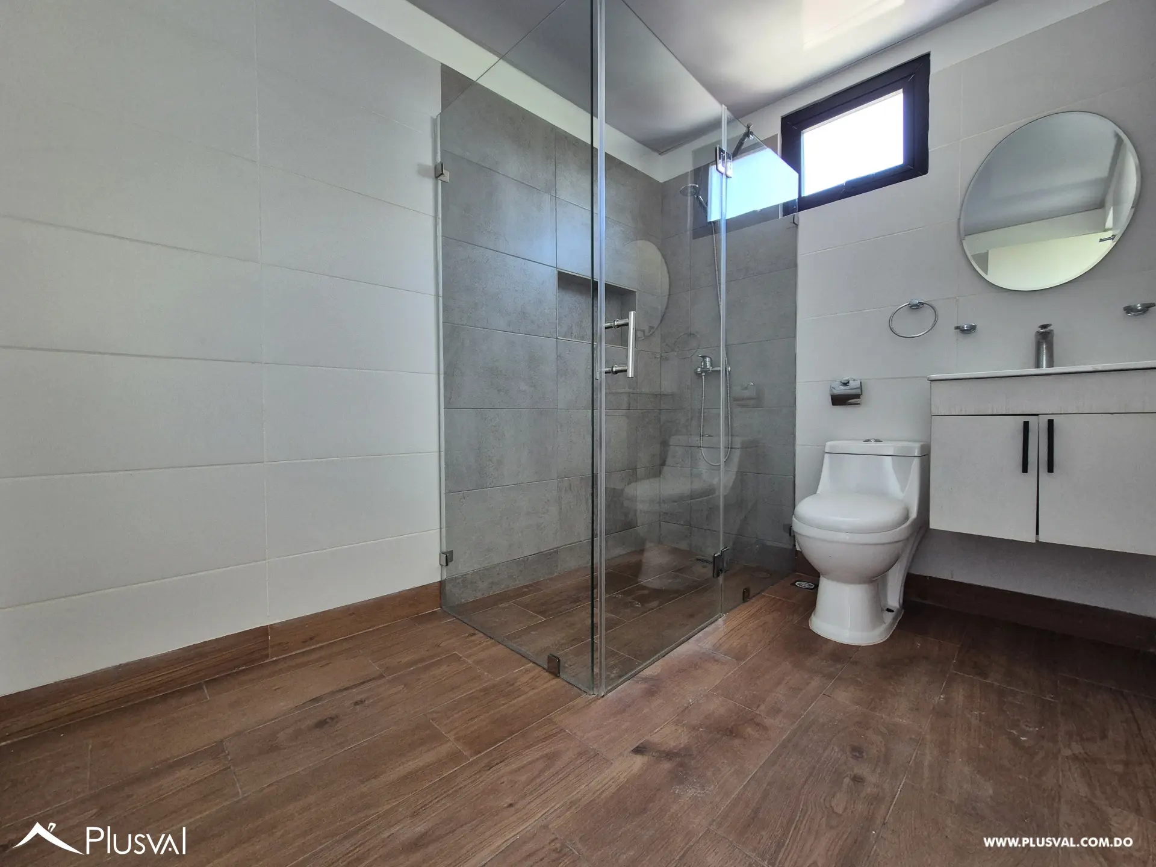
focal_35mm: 13
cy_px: 434
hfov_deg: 106.2
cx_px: 578
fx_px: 434
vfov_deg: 89.9
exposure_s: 1/60
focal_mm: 2.2
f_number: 2.2
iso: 200
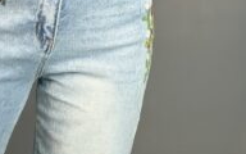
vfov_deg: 7.4
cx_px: 46
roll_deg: -1.4
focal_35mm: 177
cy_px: 150
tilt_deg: -27.5
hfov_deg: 11.8
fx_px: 1187
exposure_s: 1/100
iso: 200
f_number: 1.78
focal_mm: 6.76
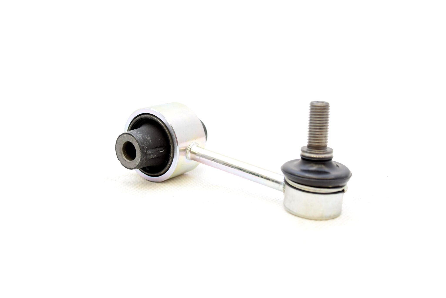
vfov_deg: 29.9
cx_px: 223
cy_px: 149
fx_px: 558
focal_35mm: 45
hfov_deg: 43.6
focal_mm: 30
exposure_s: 1/125
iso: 400
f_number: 5.6
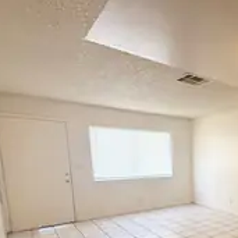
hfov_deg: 44.2
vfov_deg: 52.4
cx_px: 255
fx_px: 226
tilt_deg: -6.9
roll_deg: -0.2
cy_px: 187
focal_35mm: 29
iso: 320
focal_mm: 2.22
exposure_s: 1/120
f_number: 2.2
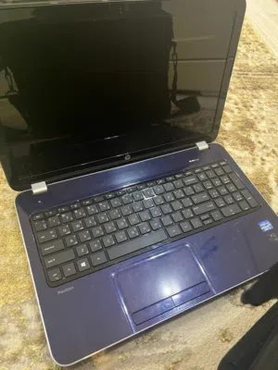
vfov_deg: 67.3
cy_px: 185
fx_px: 278
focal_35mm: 26
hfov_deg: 53.1
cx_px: 139
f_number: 1.5
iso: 500
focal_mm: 5.7
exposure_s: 1/33
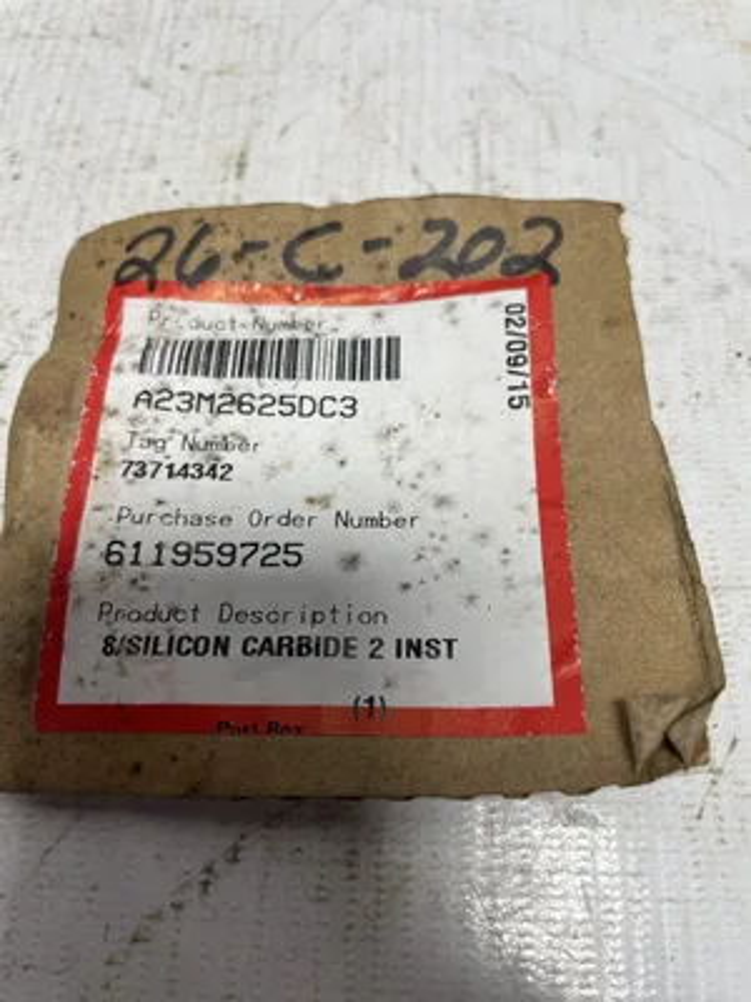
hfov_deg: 53.1
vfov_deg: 67.3
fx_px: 752
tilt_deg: -65.7
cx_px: 376
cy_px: 501
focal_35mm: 26
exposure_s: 1/387
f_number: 1.6
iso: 32
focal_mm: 4.2
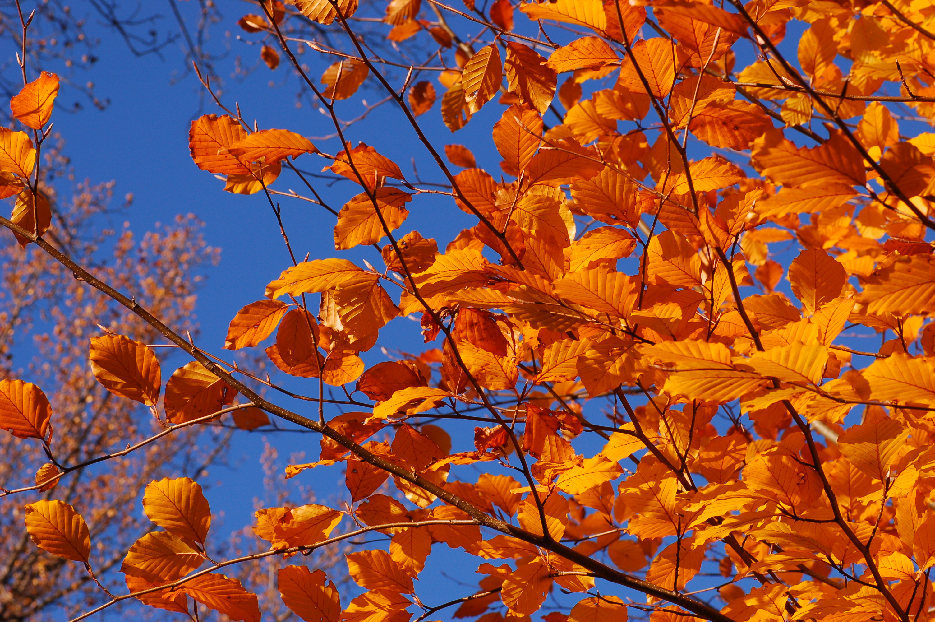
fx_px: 2725
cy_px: 311
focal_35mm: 105
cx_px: 468
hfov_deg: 19.5
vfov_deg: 13.0
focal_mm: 70
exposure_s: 1/200
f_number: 11
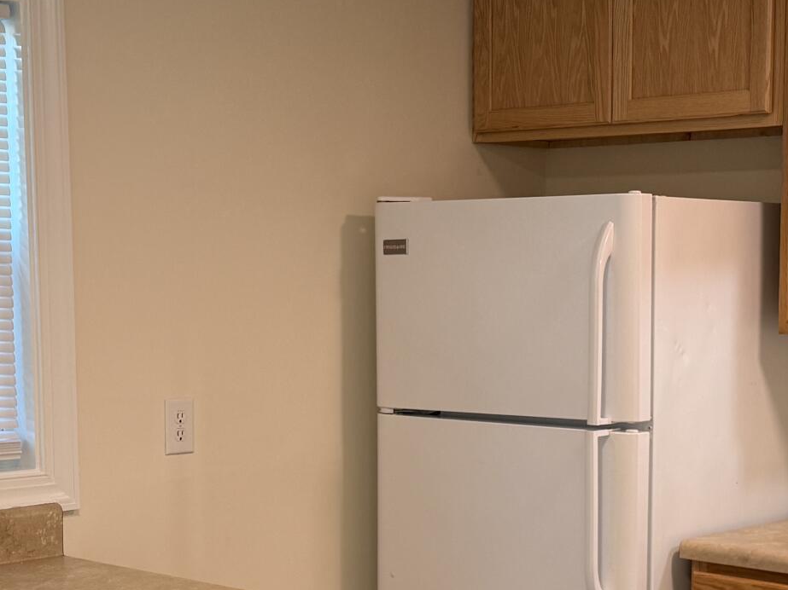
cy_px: 460
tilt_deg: -5.6
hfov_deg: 25.0
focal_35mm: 78
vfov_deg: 18.7
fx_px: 1775
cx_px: 475
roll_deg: -0.9
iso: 125
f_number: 1.78
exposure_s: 1/120
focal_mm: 6.76
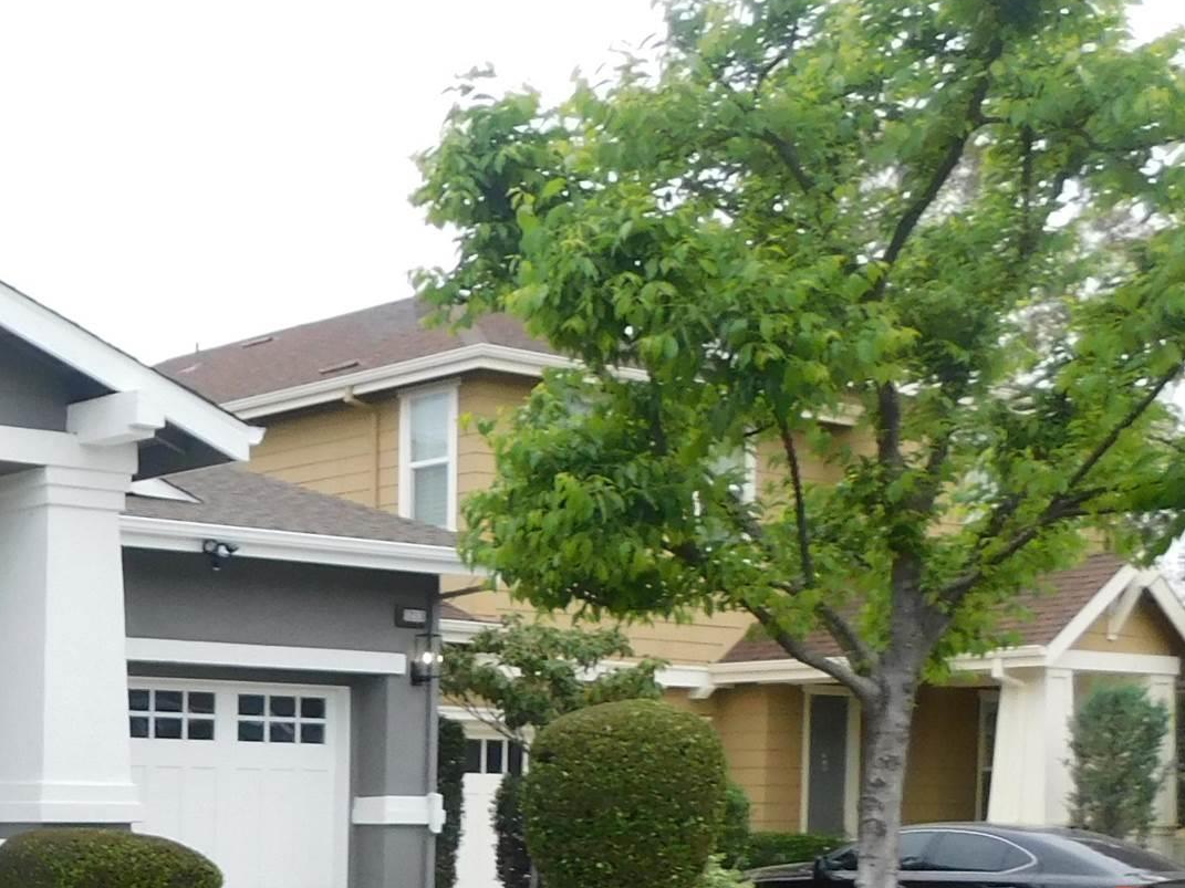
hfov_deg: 25.5
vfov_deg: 21.1
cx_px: -336
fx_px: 2259
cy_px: 978
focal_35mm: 66
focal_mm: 4
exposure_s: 1/250
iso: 125
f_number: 3
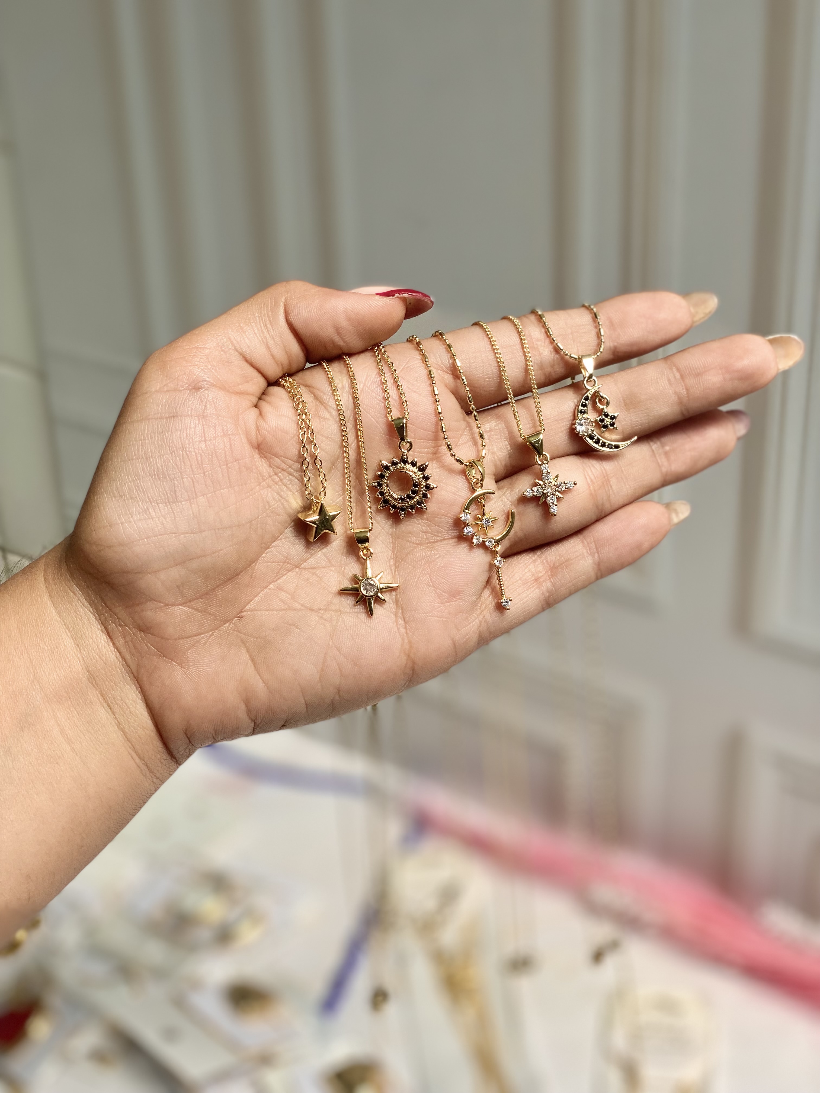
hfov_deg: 28.0
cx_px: 410
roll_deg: +1.9
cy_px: 546
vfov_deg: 36.8
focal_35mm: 52
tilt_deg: -26.3
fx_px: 1642
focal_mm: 6
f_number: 2
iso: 20
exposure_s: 1/516
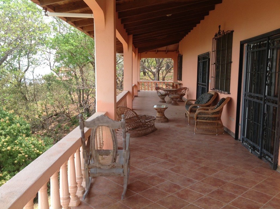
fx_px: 283
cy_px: 104
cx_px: 140
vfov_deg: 40.6
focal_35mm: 35
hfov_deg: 52.7
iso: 50
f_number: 2.4
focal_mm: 4.28
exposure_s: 1/432
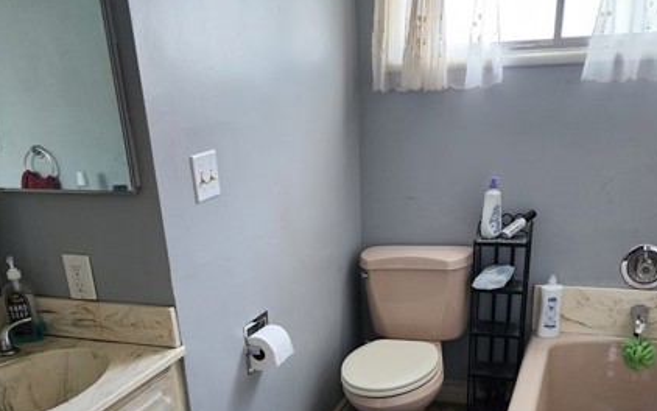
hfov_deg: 52.7
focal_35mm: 37
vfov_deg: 33.0
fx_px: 663
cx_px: 343
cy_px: 357
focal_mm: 6.4
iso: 400
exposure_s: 1/120
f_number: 1.8
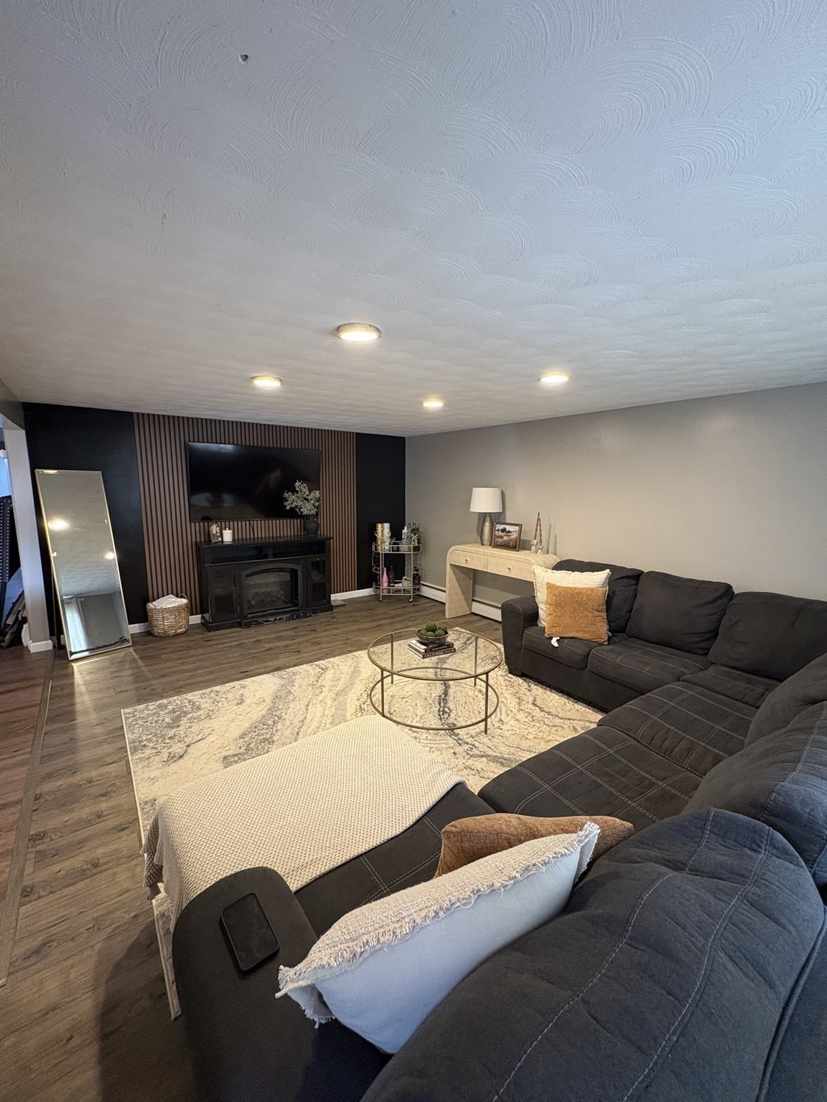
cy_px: 551
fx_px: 446
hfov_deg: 85.7
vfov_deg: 102.1
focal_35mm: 14
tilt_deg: -7.9
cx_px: 414
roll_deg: -0.2
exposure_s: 1/60
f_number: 2.2
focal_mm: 2.22
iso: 320
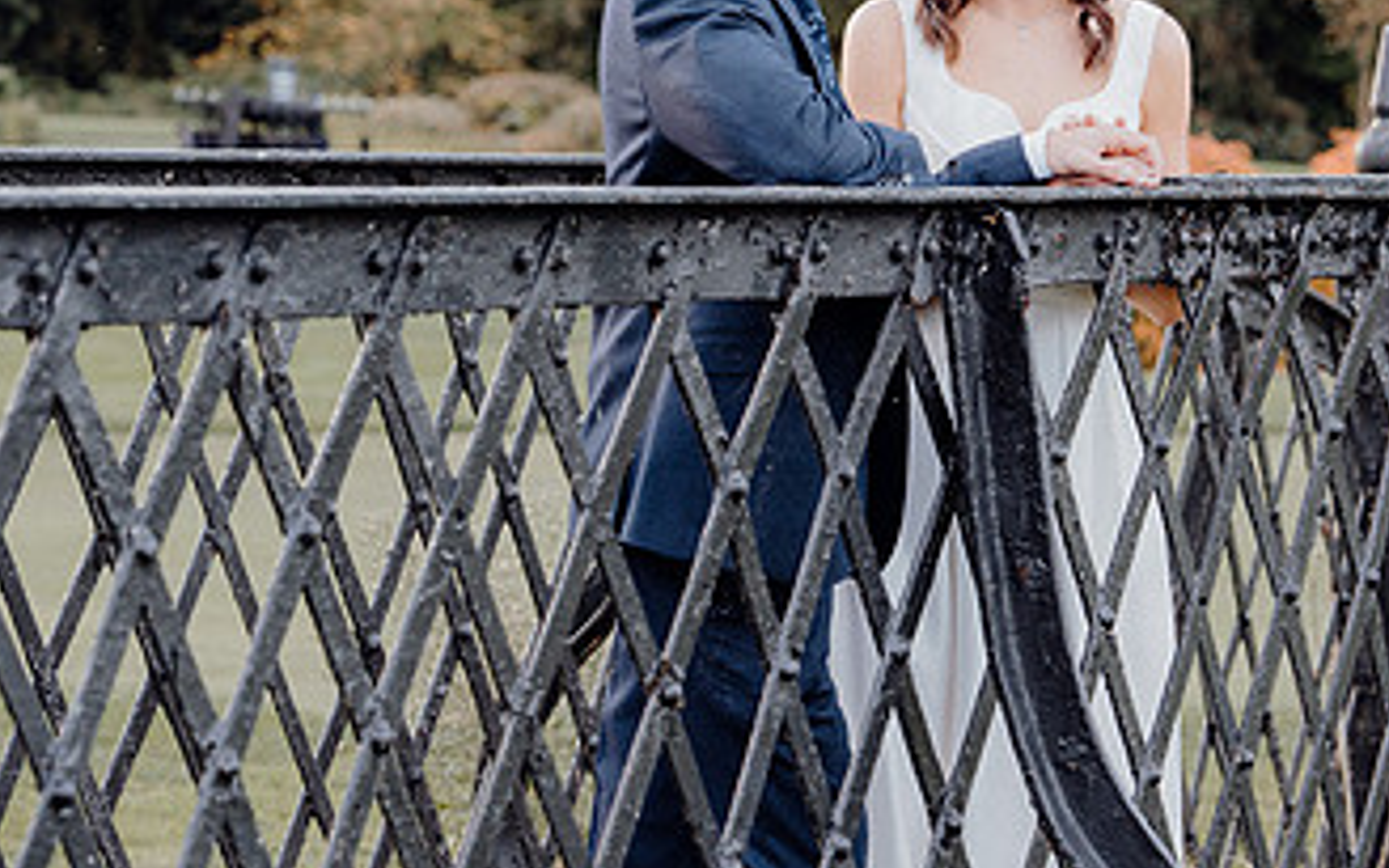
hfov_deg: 16.5
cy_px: 167
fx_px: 4770
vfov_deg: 10.4
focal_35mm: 126
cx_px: 953
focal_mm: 70
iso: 640
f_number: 3.5
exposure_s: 1/320
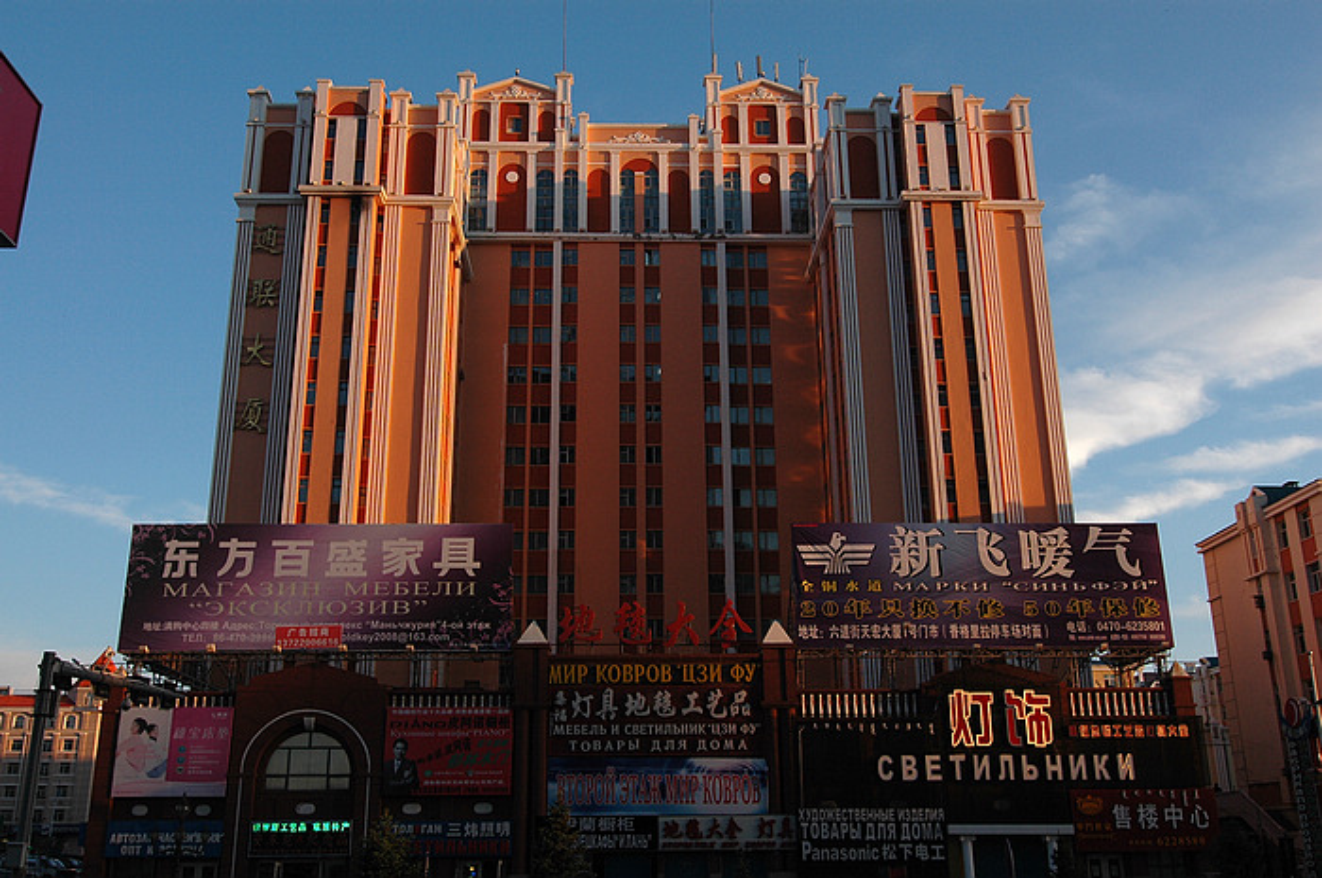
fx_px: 1320
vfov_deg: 36.8
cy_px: 439
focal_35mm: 36
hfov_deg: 53.2
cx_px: 661
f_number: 8
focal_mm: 24
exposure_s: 1/160
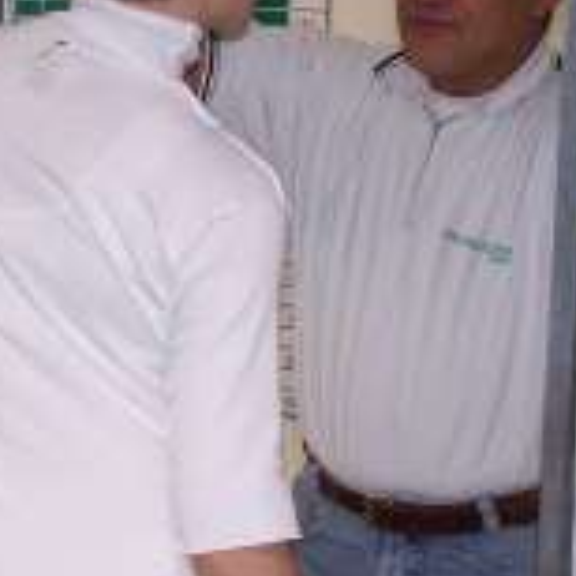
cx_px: 148
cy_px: 305
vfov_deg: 15.7
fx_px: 2090
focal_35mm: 111
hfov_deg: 15.6
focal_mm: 6.3
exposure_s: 1/60
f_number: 2.8
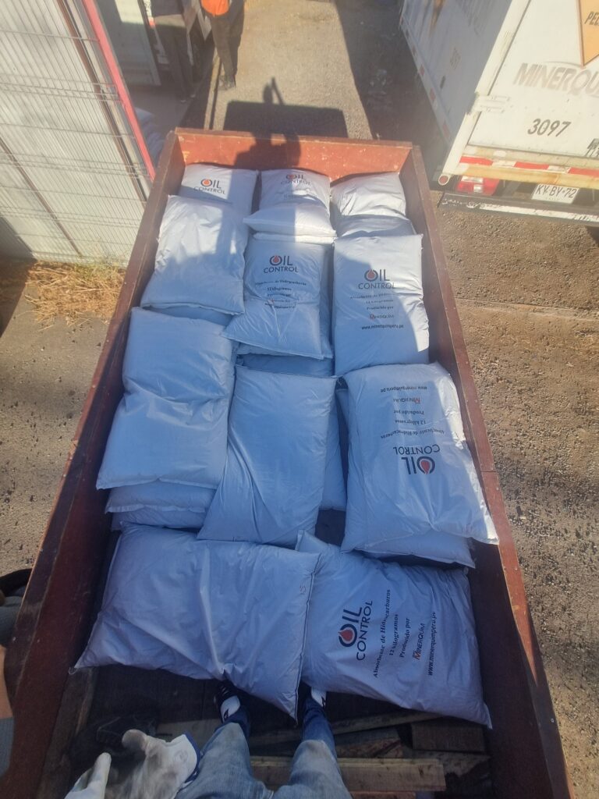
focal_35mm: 13
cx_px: 300
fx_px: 300
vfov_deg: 106.2
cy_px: 400
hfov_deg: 89.9
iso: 50
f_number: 2.2
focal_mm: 1.74
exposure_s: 1/1044
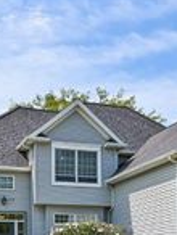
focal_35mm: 79
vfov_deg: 23.2
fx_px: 537
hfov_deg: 18.6
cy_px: 260
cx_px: 135
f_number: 8
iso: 200
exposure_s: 1/800
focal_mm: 24
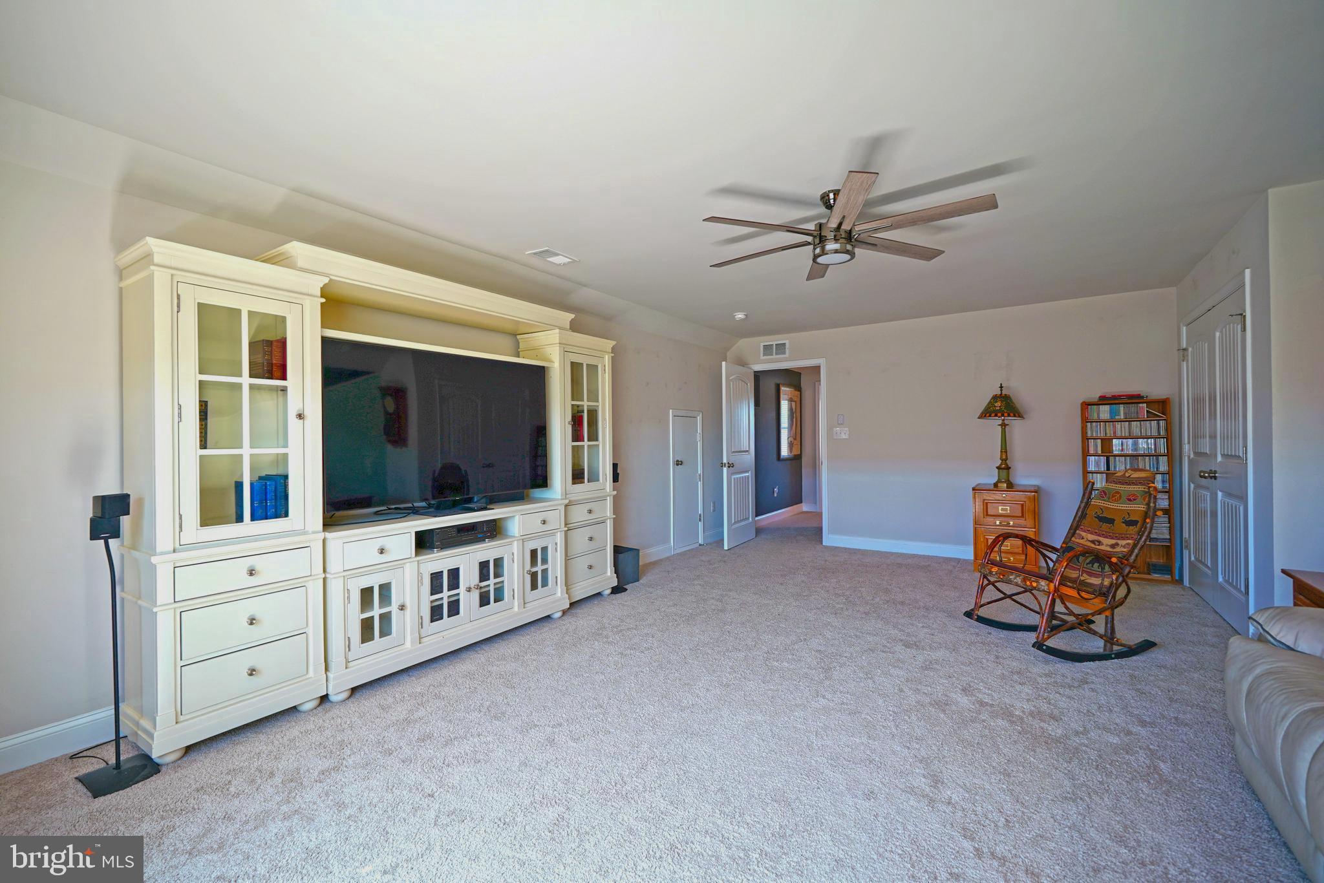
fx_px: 552
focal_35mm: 15
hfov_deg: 100.4
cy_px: 442
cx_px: 662
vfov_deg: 77.3
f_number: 2.8
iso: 100
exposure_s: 1/30
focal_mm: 10
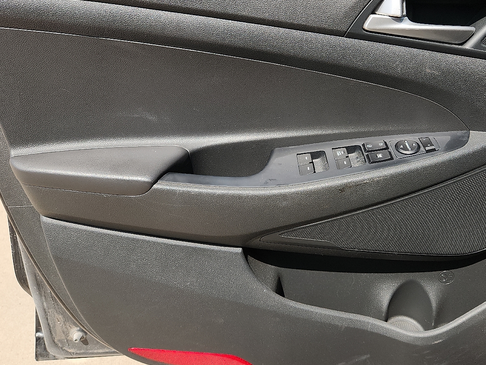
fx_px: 449
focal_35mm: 32
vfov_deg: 43.9
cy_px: 145
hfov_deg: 56.2
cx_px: 302
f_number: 1.8
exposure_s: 1/909
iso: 50
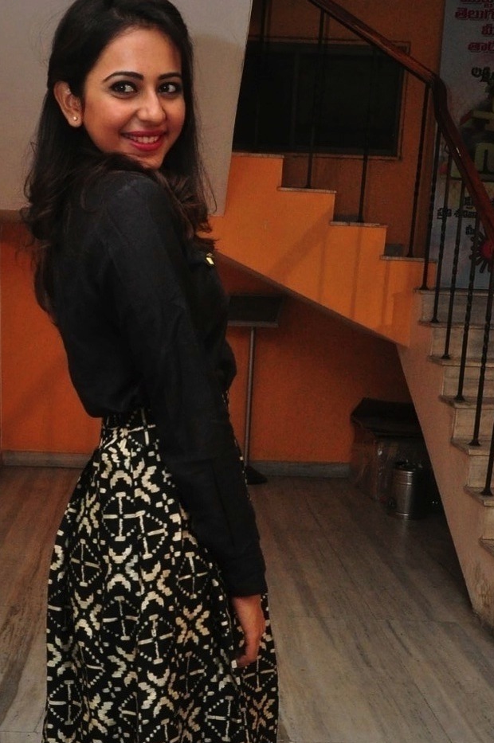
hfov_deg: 26.3
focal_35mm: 51
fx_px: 1048
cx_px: 143
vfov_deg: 38.2
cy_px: 548
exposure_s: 1/125
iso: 1600
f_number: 9
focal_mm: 21
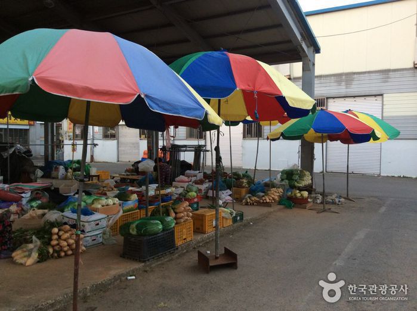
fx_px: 397
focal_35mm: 33
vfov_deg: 42.8
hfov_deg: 55.4
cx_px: 208
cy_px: 156
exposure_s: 1/30
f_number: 2.4
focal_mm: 3.3
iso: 40
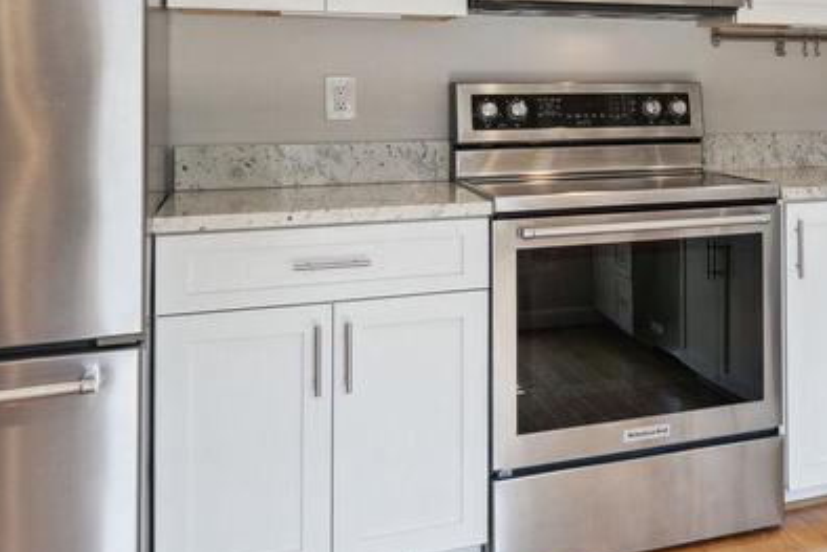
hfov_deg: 29.6
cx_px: 754
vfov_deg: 20.6
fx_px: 1494
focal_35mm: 65
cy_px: 89
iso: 200
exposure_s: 1/125
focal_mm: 17
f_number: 11
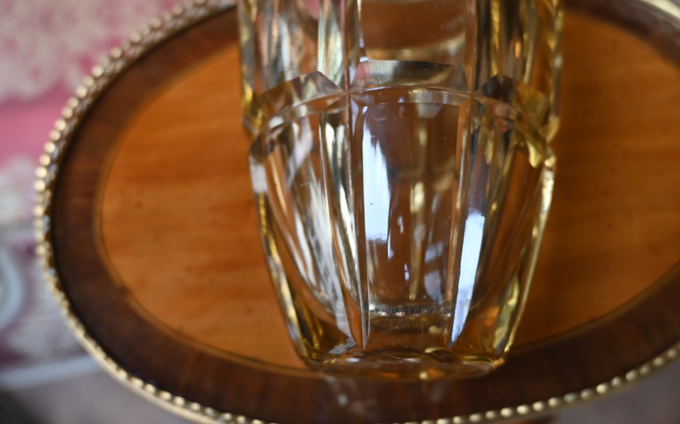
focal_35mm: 48
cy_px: 198
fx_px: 894
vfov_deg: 26.7
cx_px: 340
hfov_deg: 41.6
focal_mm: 31.5
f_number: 4
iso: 720
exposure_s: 1/125
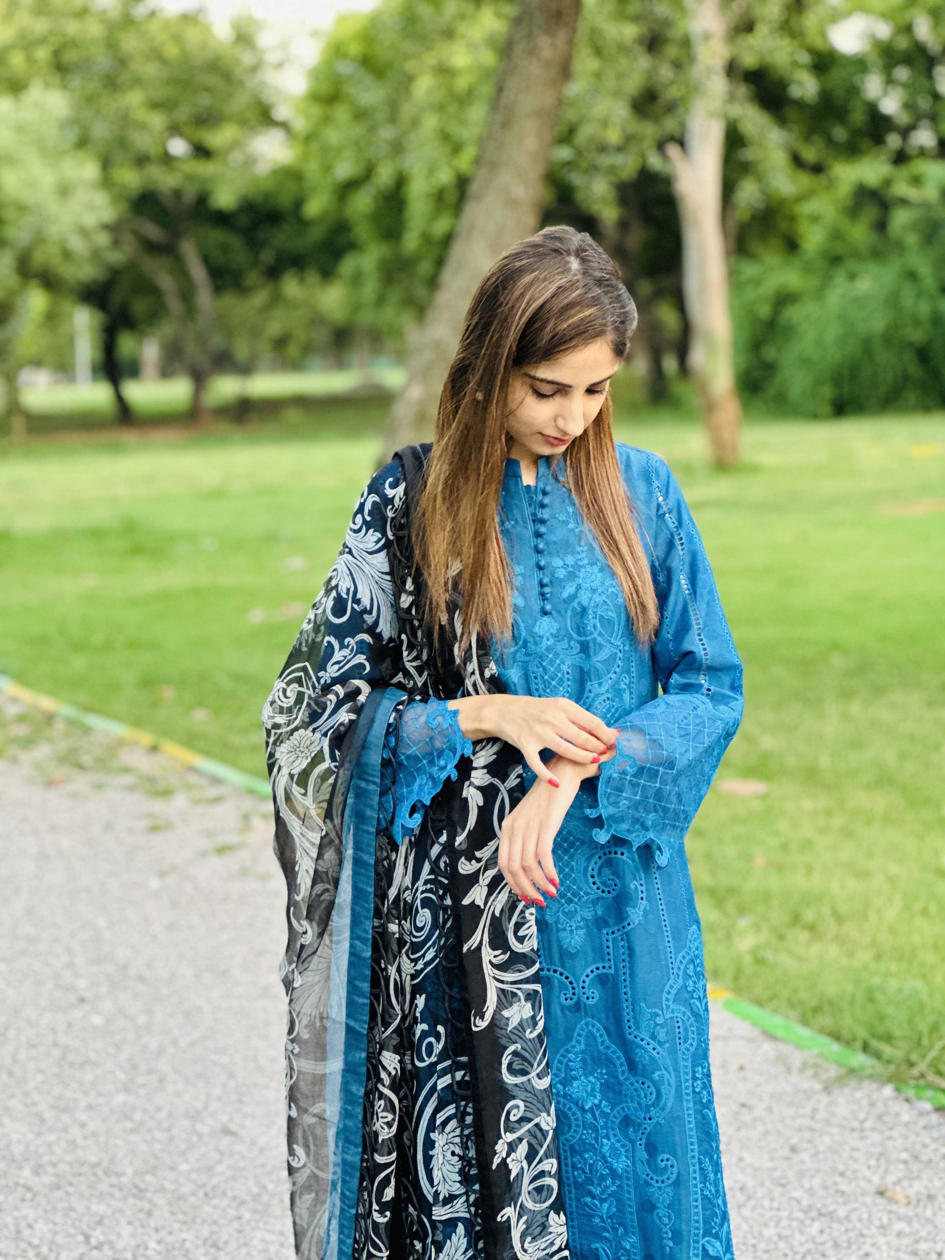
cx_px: 472
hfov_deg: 19.1
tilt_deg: -7.4
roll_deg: +1.2
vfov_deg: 25.3
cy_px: 630
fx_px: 2803
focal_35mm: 77
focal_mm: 9
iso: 250
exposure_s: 1/64
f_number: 2.8
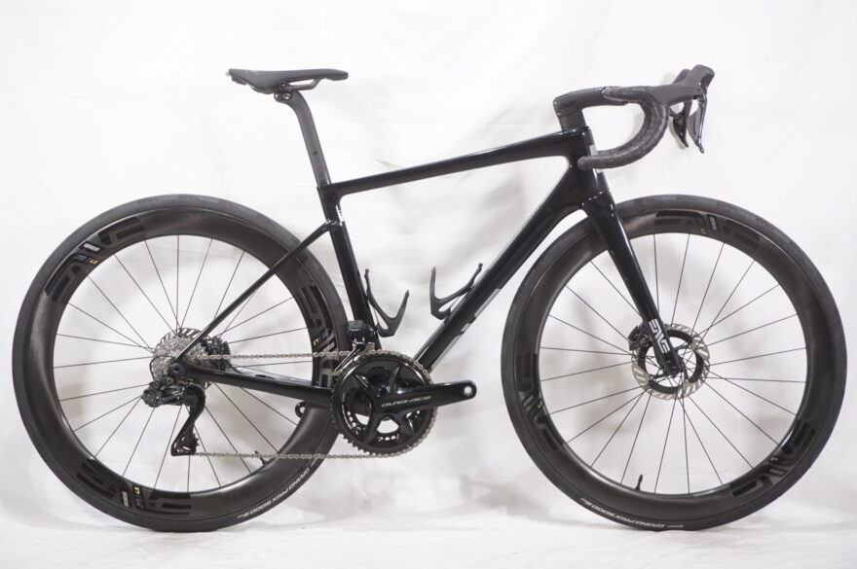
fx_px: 1498
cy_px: 284
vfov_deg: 21.5
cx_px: 428
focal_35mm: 63
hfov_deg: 31.9
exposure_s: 1/30
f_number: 5.6
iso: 1000
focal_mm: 42
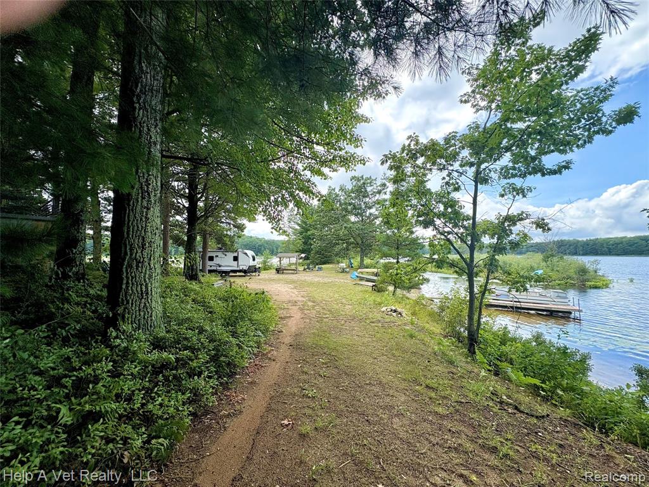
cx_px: 324
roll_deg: +0.7
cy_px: 244
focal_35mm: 14
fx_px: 262
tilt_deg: +2.7
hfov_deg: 102.1
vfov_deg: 85.7
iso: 50
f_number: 2.2
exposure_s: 1/1323
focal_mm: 2.22
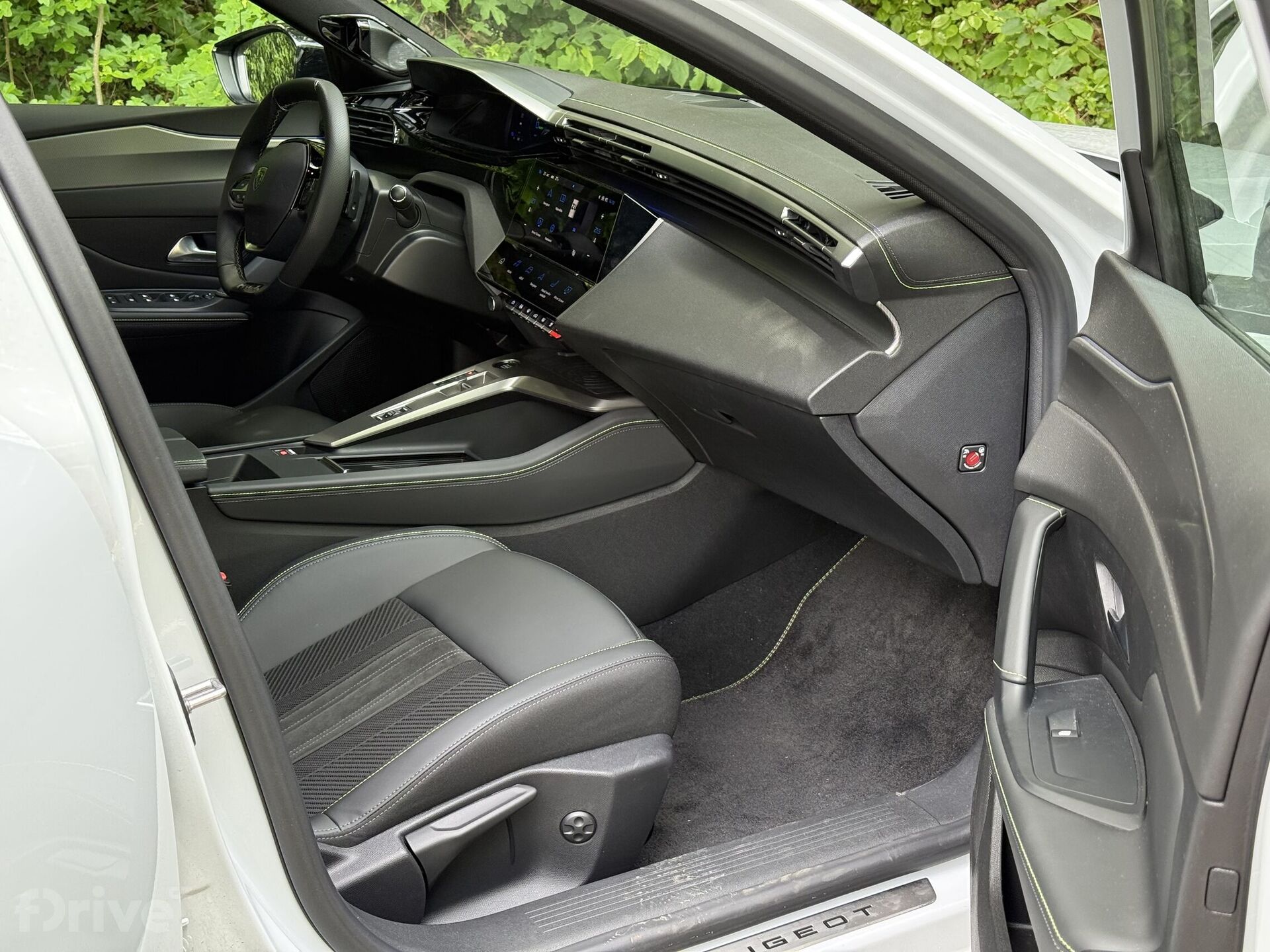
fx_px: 1761
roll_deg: +2.6
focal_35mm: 48
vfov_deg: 30.3
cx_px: 635
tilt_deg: -23.2
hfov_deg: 39.7
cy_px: 476
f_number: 1.78
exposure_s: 1/139
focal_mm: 6.76
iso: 200
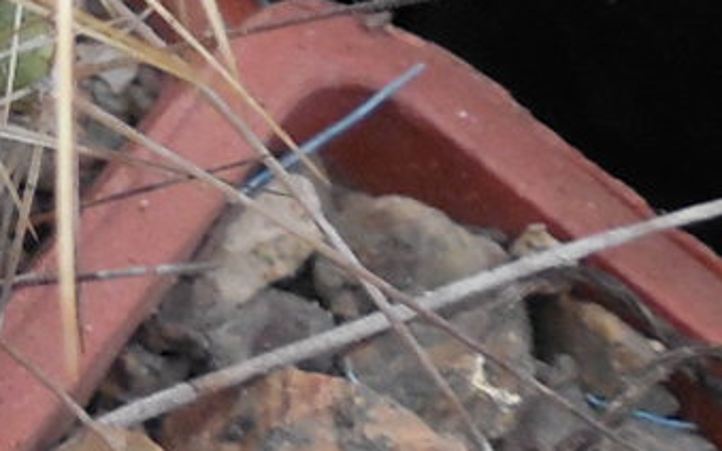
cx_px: -741
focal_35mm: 155
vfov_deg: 8.1
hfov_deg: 12.0
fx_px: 3050
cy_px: -379
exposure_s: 1/25
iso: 400
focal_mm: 5.6
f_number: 3.6
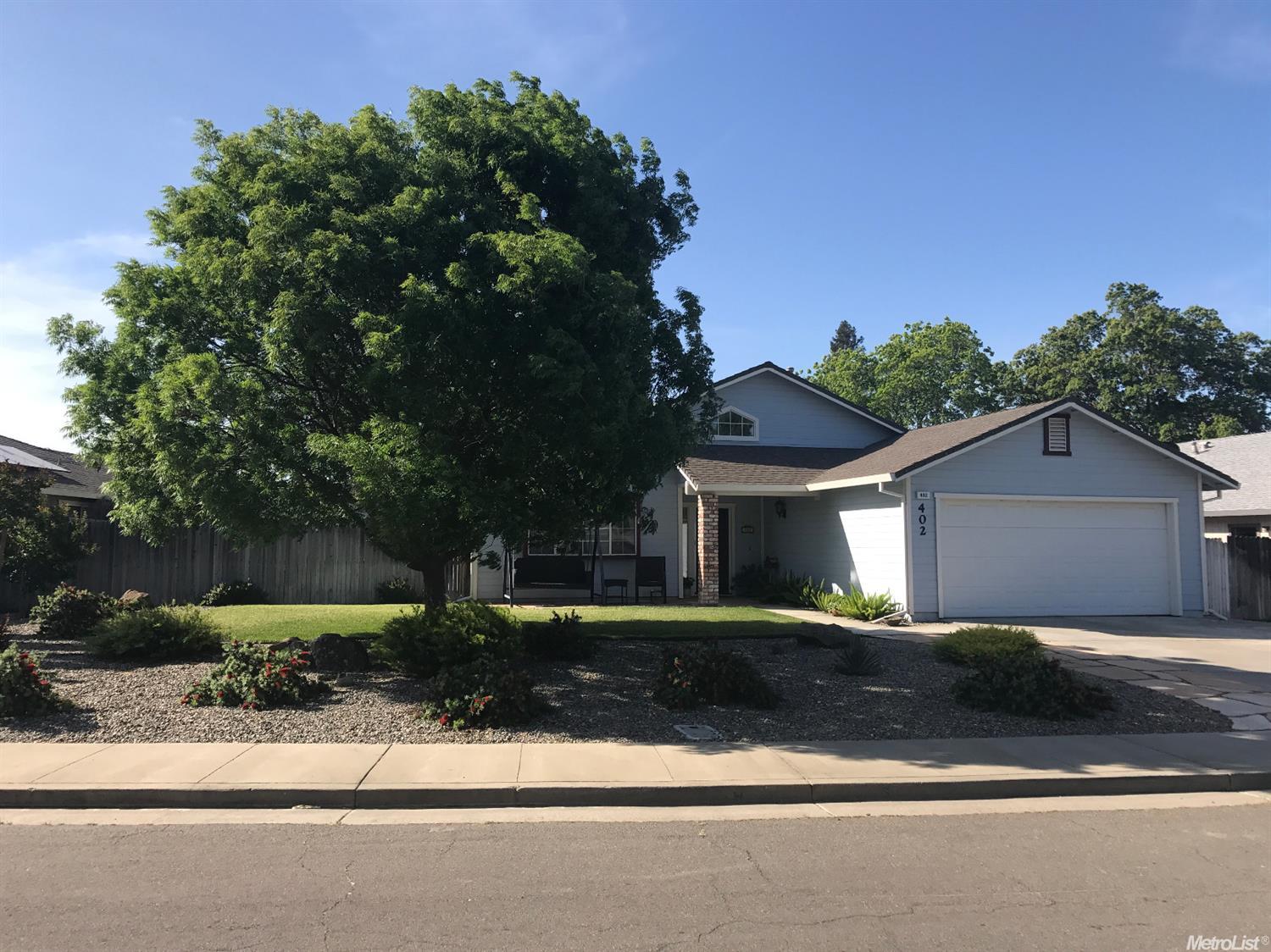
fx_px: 1028
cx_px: 636
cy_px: 476
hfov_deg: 63.5
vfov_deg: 49.7
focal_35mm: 28
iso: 20
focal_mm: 3.99
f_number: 1.8
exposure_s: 1/1497
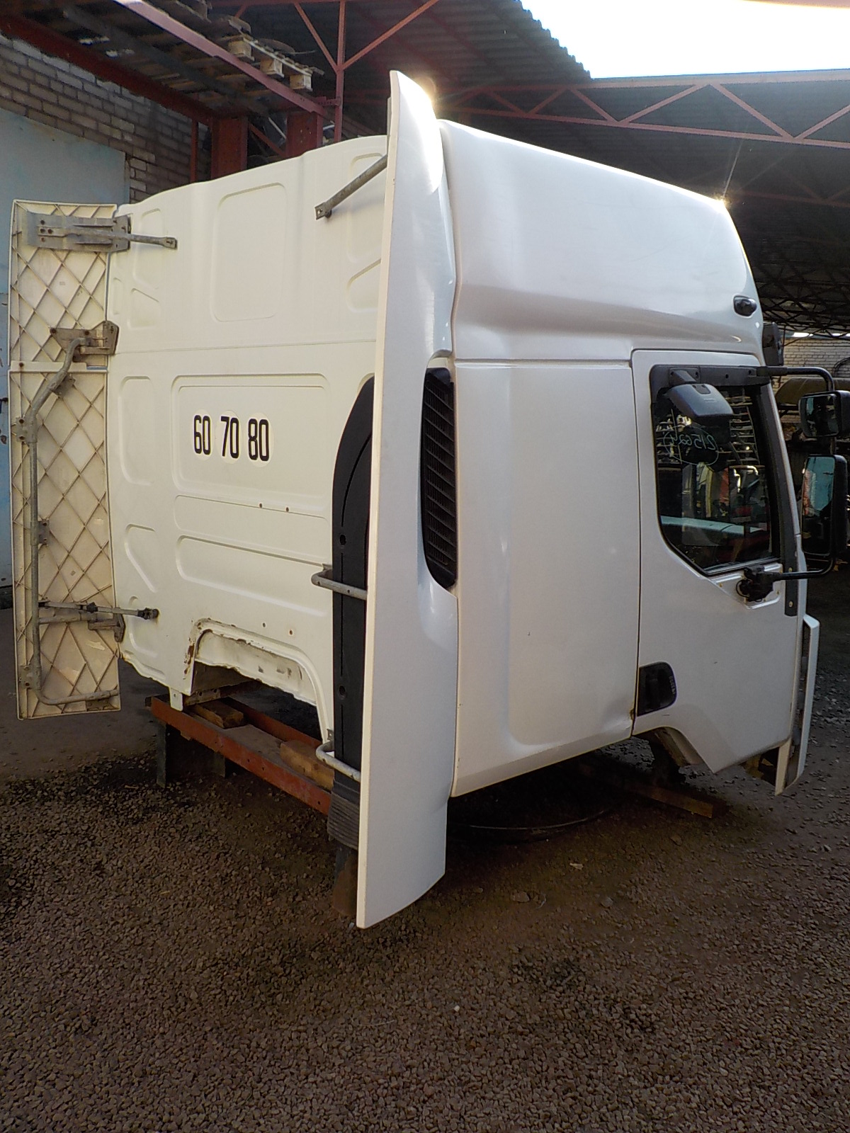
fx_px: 982
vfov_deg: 60.0
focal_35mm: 30
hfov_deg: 46.8
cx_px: 425
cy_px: 566
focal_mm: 4.1
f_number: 3.3
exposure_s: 1/250
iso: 125
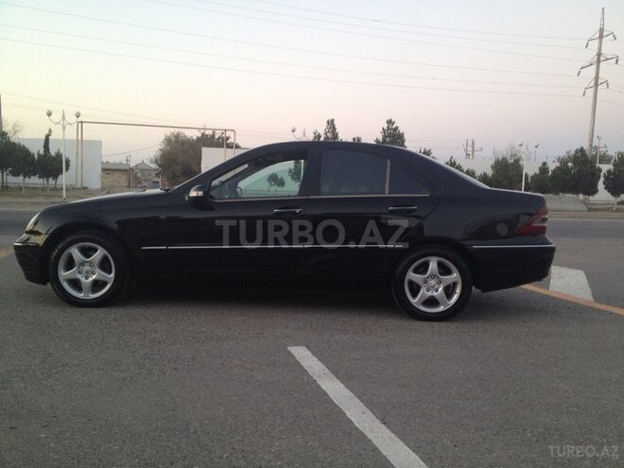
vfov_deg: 40.7
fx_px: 631
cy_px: 234
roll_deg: -2.6
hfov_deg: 52.6
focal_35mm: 35
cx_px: 312
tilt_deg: -6.8
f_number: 2.4
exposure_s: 1/20
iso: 80
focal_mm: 4.28
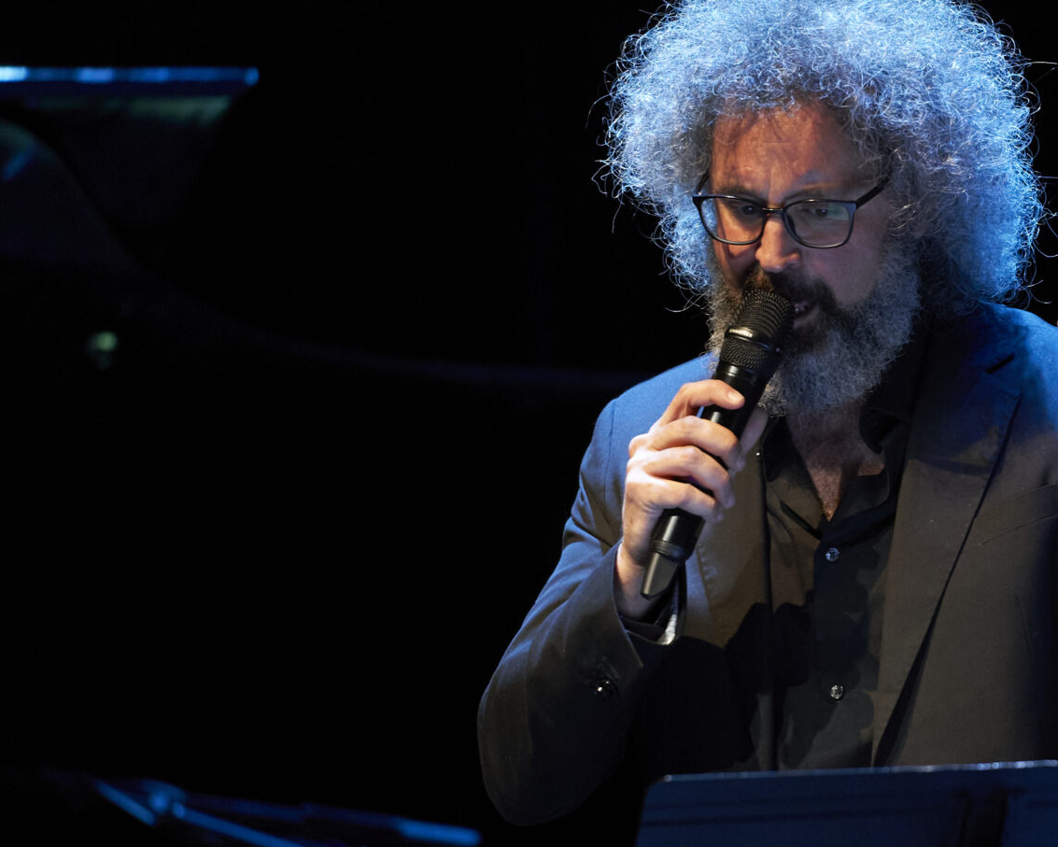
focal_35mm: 424
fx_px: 13280
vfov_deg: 3.7
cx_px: 872
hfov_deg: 4.6
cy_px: 556
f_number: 2.8
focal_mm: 200
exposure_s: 1/200
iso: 4000
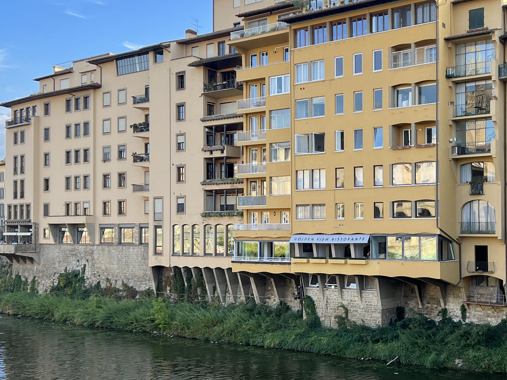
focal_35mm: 47
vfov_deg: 30.9
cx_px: 388
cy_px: 210
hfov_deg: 39.2
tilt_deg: +2.1
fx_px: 688
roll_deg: +1.1
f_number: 1.5
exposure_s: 1/924
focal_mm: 5.7
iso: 50
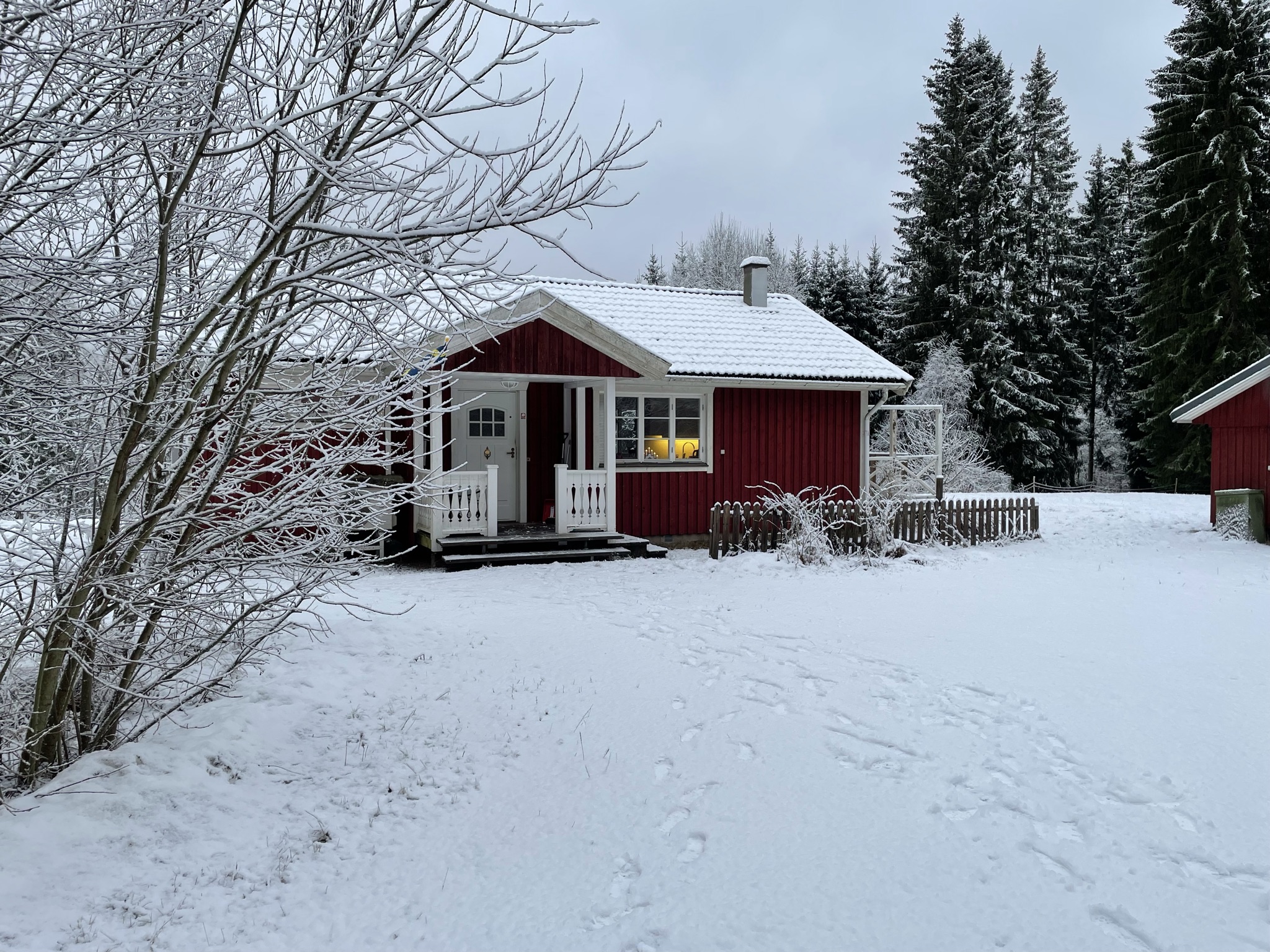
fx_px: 954
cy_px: 476
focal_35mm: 26
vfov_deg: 53.1
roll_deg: -0.6
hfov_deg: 67.3
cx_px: 635
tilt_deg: -1.4
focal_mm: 4.2
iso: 32
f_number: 1.6
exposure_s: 1/288
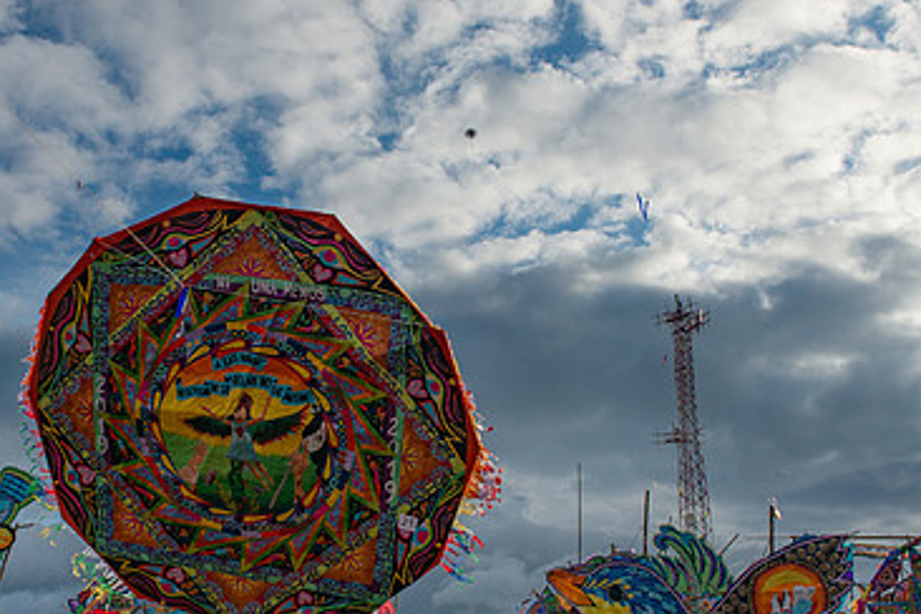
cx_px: 365
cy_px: 331
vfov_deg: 35.0
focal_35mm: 38
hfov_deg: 50.3
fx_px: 972
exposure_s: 1/500
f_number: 13
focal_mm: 24
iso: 320
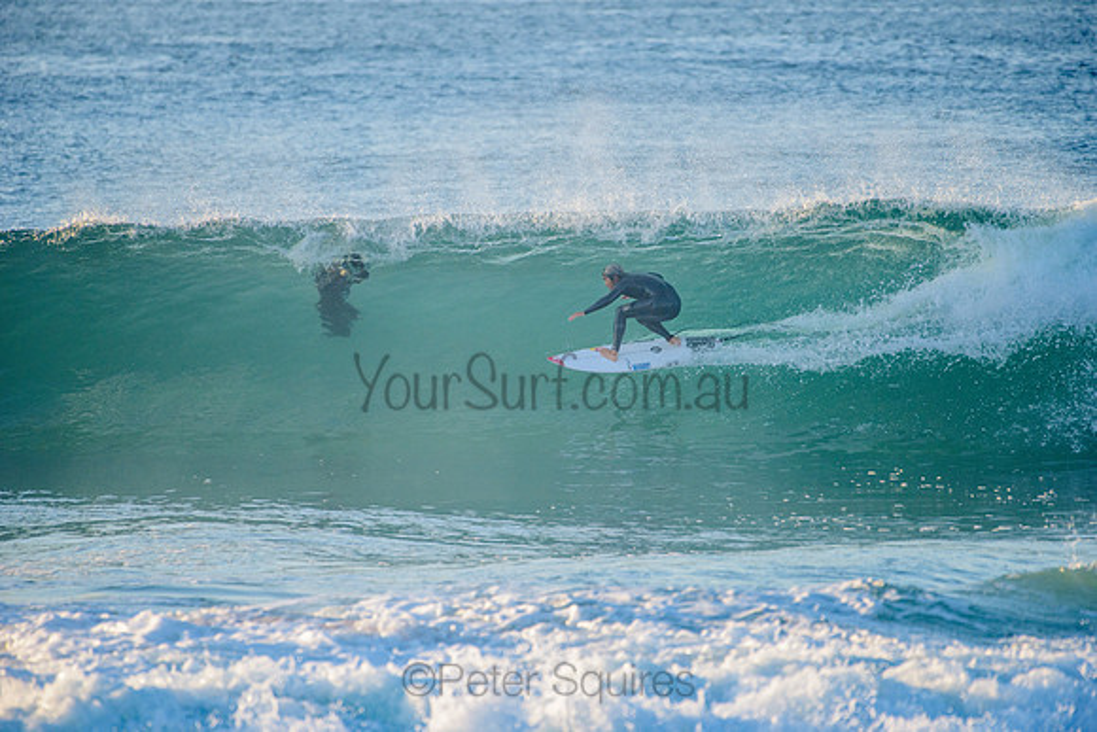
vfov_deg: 2.8
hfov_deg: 4.1
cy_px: 366
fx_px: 15239
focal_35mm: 500
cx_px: 548
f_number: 5.6
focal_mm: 500
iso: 500
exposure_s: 1/1250
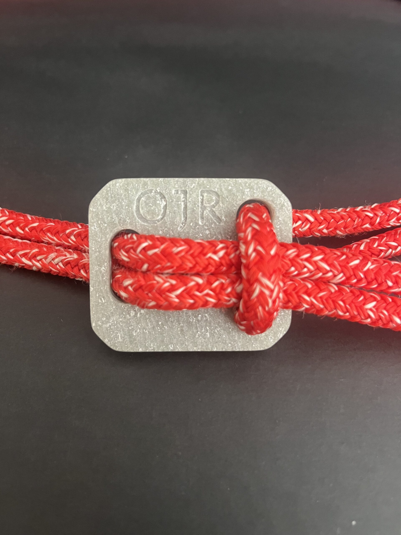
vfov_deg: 67.3
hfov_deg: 53.1
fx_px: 402
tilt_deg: -54.1
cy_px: 268
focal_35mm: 26
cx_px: 200
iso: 500
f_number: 1.6
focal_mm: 5.1
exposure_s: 1/56
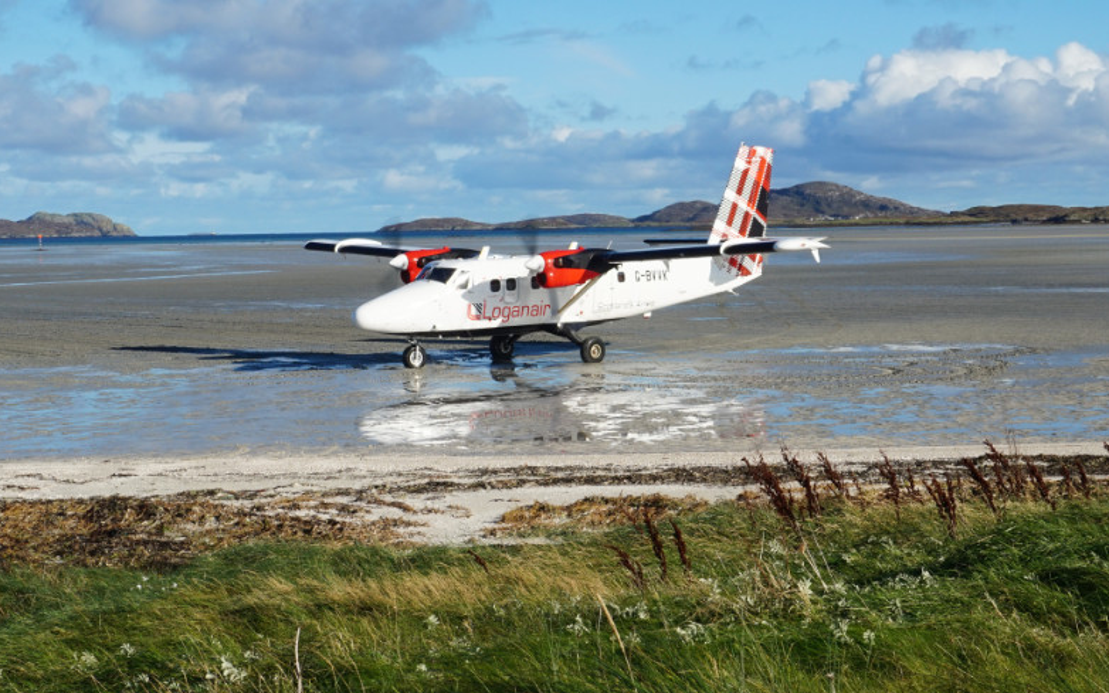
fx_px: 1511
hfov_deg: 40.3
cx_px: 562
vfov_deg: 25.8
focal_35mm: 50
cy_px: 332
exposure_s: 1/125
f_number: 14
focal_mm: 32
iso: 100
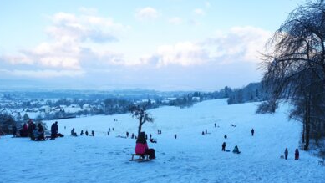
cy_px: 110
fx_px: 241
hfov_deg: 67.9
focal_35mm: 28
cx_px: 162
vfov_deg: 41.3
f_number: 1.89
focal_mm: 5.43
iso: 100
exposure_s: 1/215
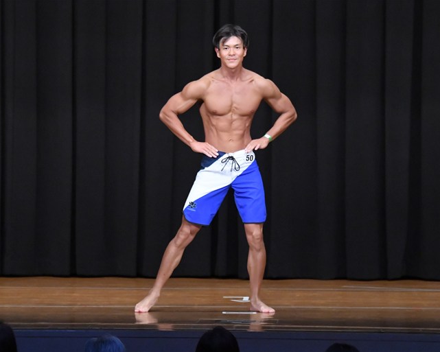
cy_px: 176
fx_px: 3204
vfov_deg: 6.3
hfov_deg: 7.9
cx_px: 184
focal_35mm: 246
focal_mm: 145
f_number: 5.6
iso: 8000
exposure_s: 1/400
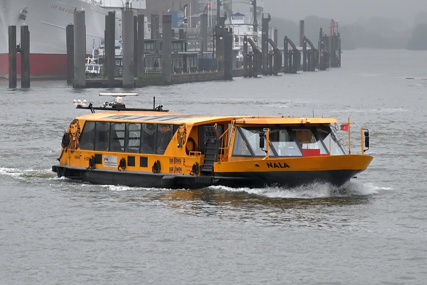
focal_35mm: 120
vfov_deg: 11.4
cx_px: 214
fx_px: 1425
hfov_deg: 17.0
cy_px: 142
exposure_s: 1/500
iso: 320
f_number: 4
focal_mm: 120
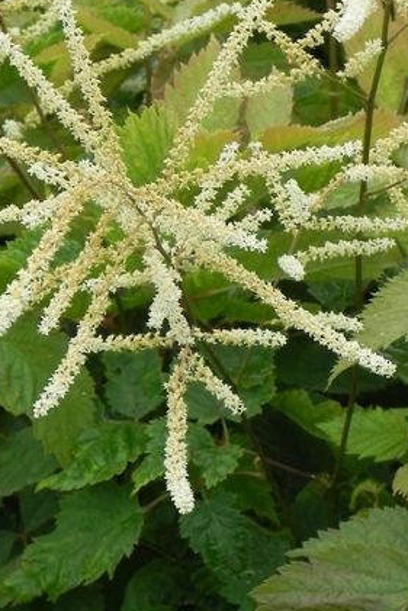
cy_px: 261
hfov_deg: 8.2
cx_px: 299
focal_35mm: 168
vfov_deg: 12.2
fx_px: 2853
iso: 160
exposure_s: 1/125
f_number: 5.6
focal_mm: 15.1
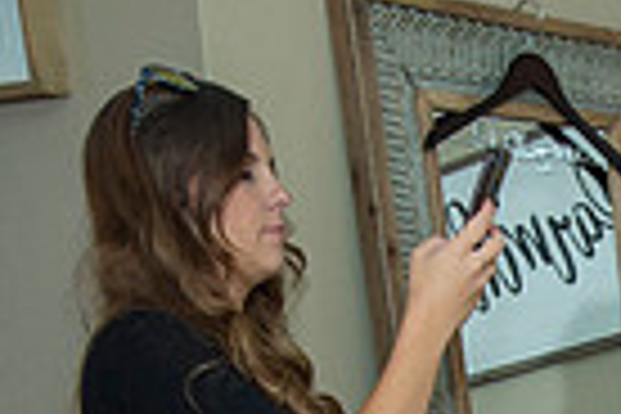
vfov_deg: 11.6
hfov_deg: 17.9
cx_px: 860
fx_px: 1811
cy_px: 864
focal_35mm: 105
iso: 1250
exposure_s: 1/200
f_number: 3.5
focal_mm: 25
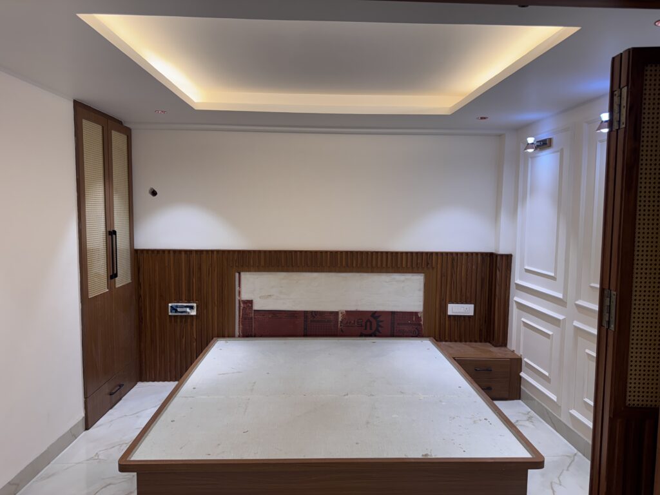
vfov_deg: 56.8
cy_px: 248
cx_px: 330
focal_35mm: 24
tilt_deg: -3.6
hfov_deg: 71.6
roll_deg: -0.1
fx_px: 458
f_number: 1.78
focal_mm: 6.76
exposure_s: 1/100
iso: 64
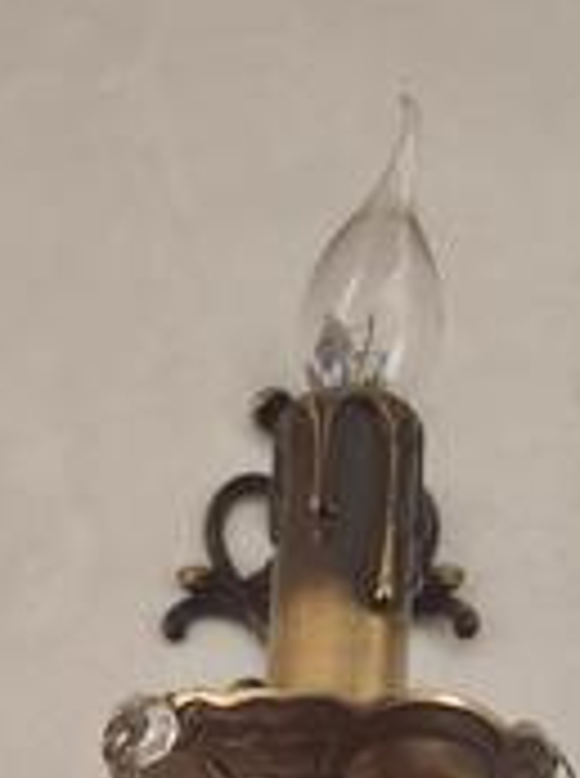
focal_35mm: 64
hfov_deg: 22.8
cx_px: 225
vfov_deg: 27.7
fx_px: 1435
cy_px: 854
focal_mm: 6.19
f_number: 1.65
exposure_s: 1/100
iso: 500
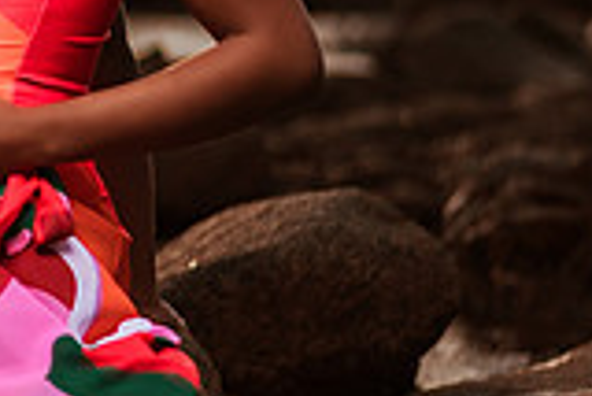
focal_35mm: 210
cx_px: -274
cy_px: 81
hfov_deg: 9.5
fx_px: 3456
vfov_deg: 6.5
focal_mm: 58
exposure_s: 1/5000
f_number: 1.4
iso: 100
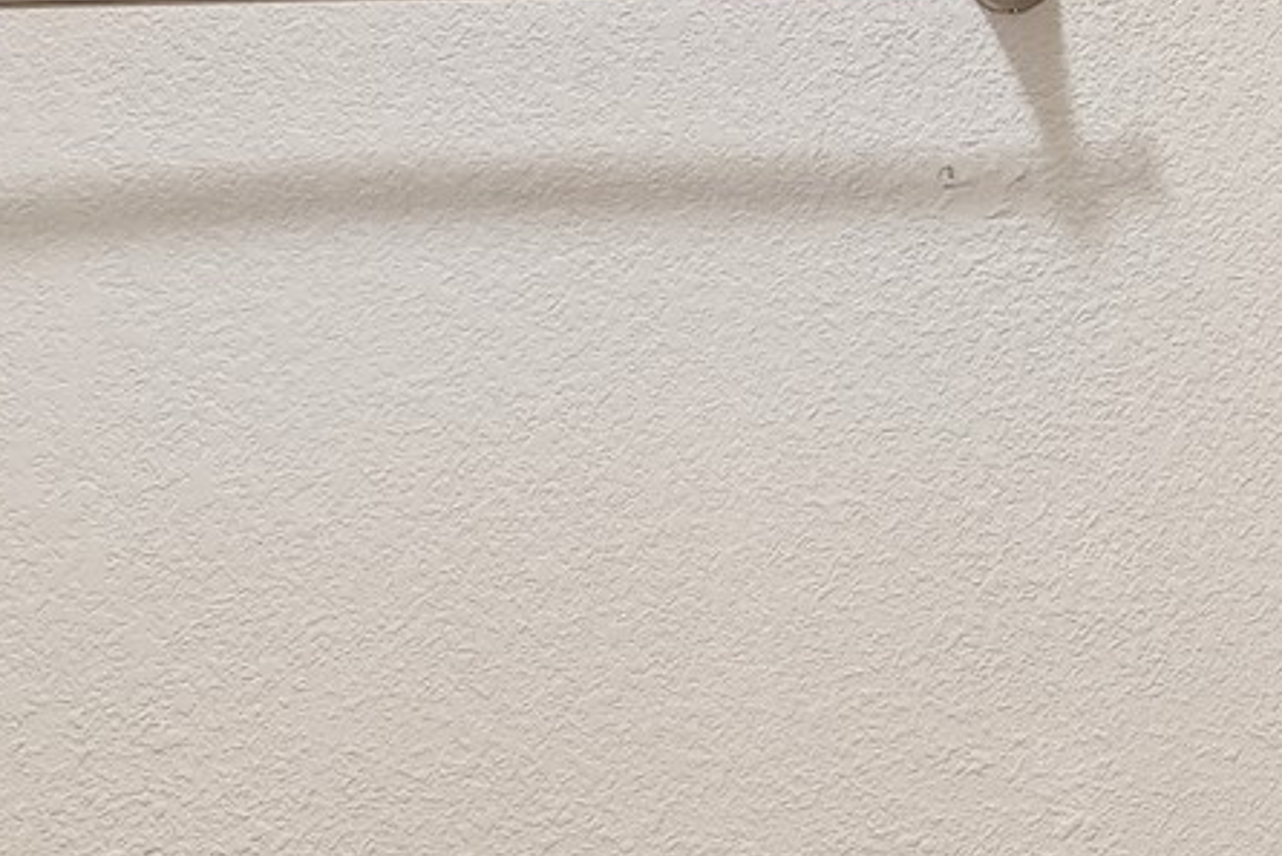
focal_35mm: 61
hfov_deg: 28.2
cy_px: -71
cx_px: 1577
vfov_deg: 21.2
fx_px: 2173
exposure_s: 1/8
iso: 1600
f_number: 8
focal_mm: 16
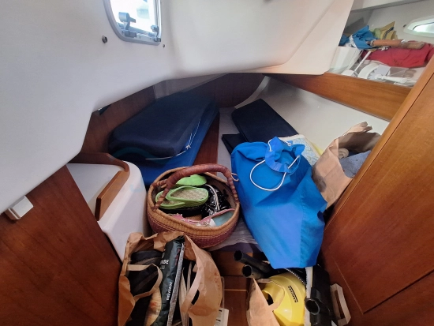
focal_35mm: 13
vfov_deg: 90.0
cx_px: 217
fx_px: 163
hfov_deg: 106.2
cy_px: 163
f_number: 2.2
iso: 400
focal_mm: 1.74
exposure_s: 1/25
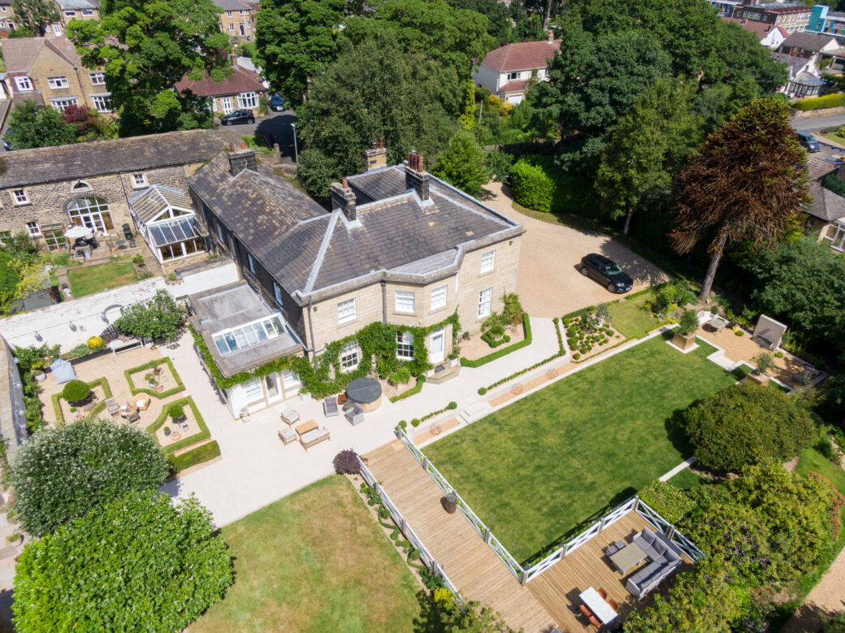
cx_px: 422
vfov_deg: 56.8
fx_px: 586
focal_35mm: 24
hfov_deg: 71.6
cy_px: 316
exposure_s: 1/320
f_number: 2.8
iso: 100
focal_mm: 4.39
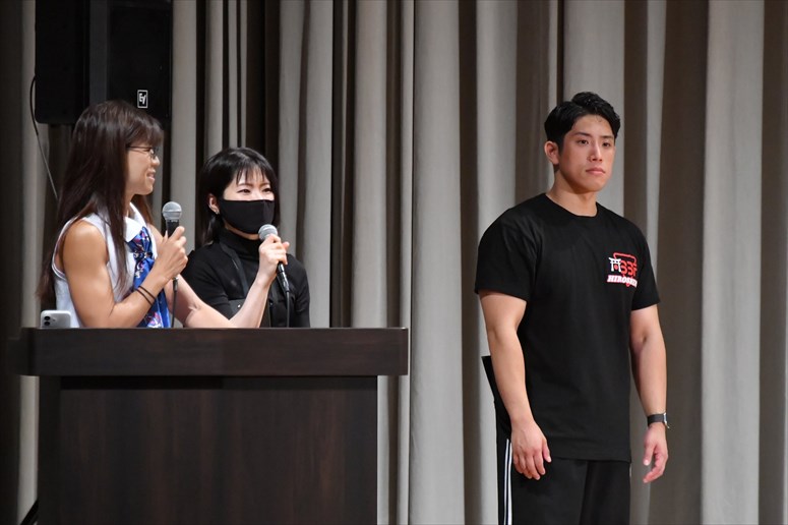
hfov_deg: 4.6
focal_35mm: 450
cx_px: 394
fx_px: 9845
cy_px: 262
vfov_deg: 3.1
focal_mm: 300
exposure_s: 1/400
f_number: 5.6
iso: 8000
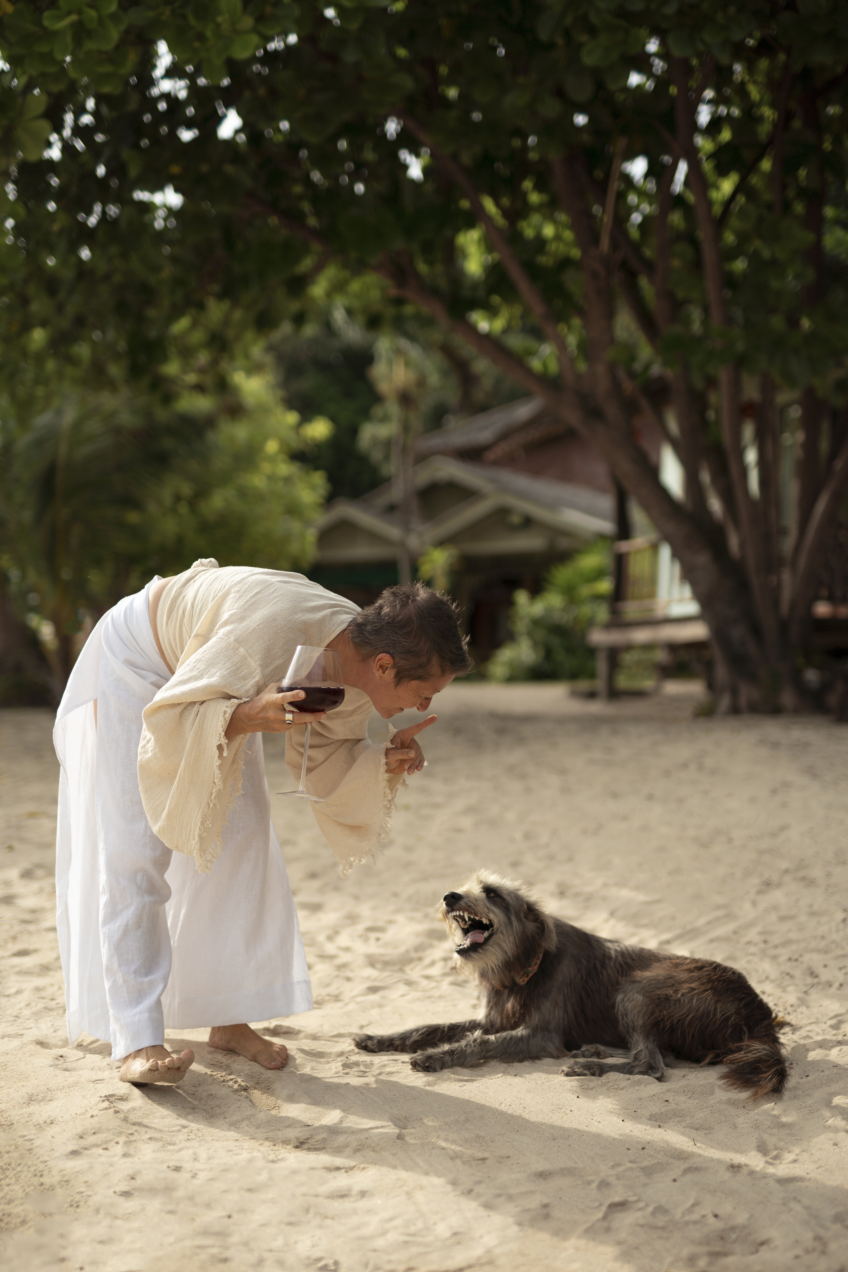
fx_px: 1767
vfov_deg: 39.6
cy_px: 636
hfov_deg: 27.0
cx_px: 424
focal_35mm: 50
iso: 100
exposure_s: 1/6400
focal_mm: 50
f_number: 1.6
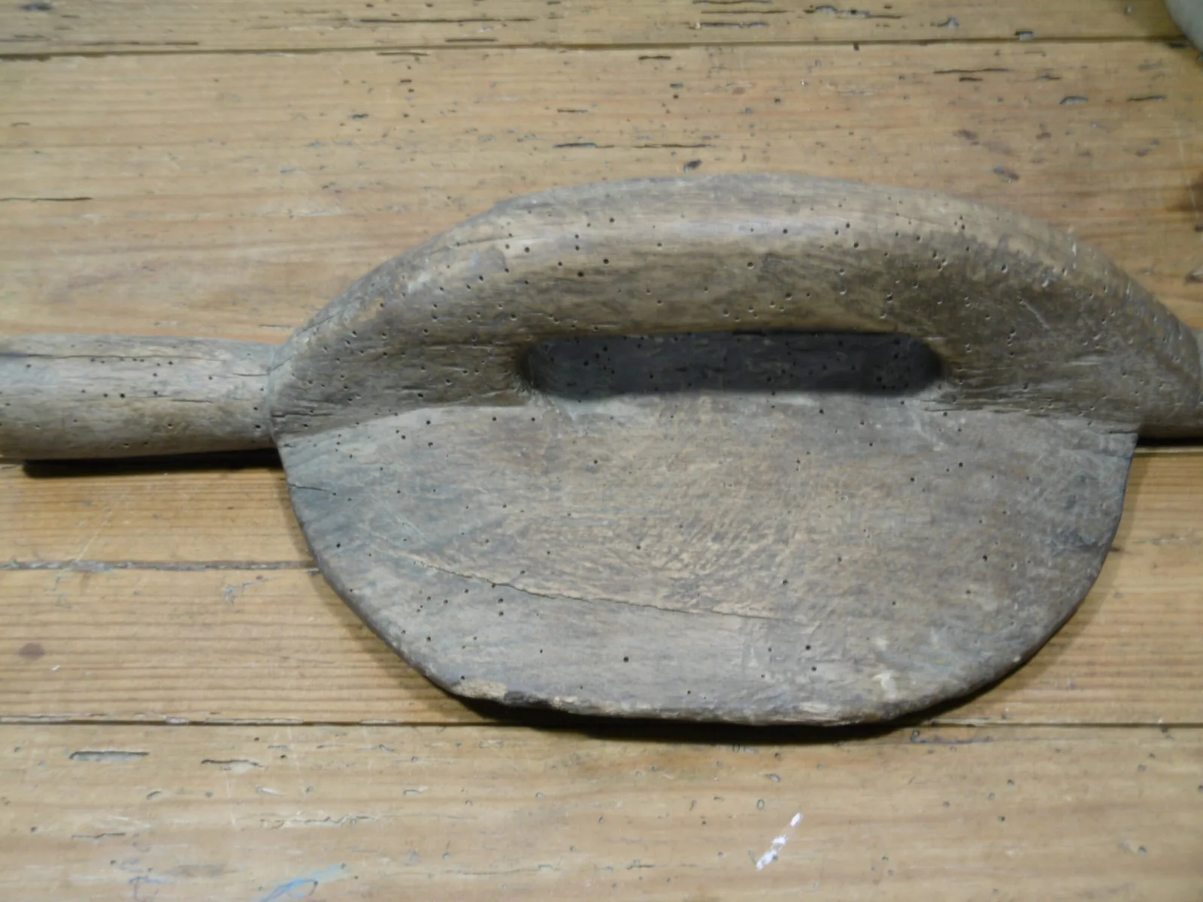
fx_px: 1772
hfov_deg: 37.5
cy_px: 451
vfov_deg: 28.6
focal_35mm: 51
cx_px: 602
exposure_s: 1/5
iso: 100
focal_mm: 9.2
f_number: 4
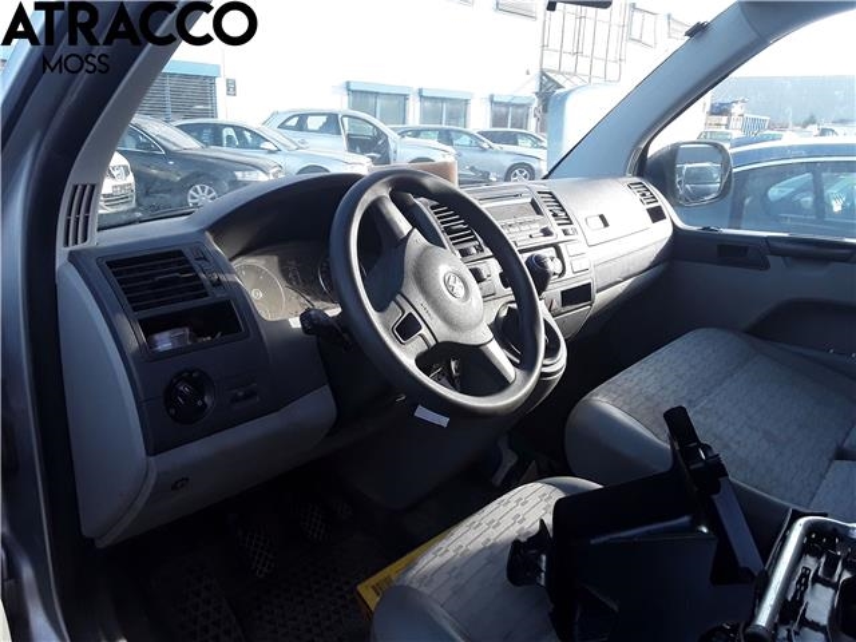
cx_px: 428
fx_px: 692
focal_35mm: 28
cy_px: 321
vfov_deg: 49.7
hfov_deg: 63.4
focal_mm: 2.91
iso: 40
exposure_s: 1/154
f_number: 1.9
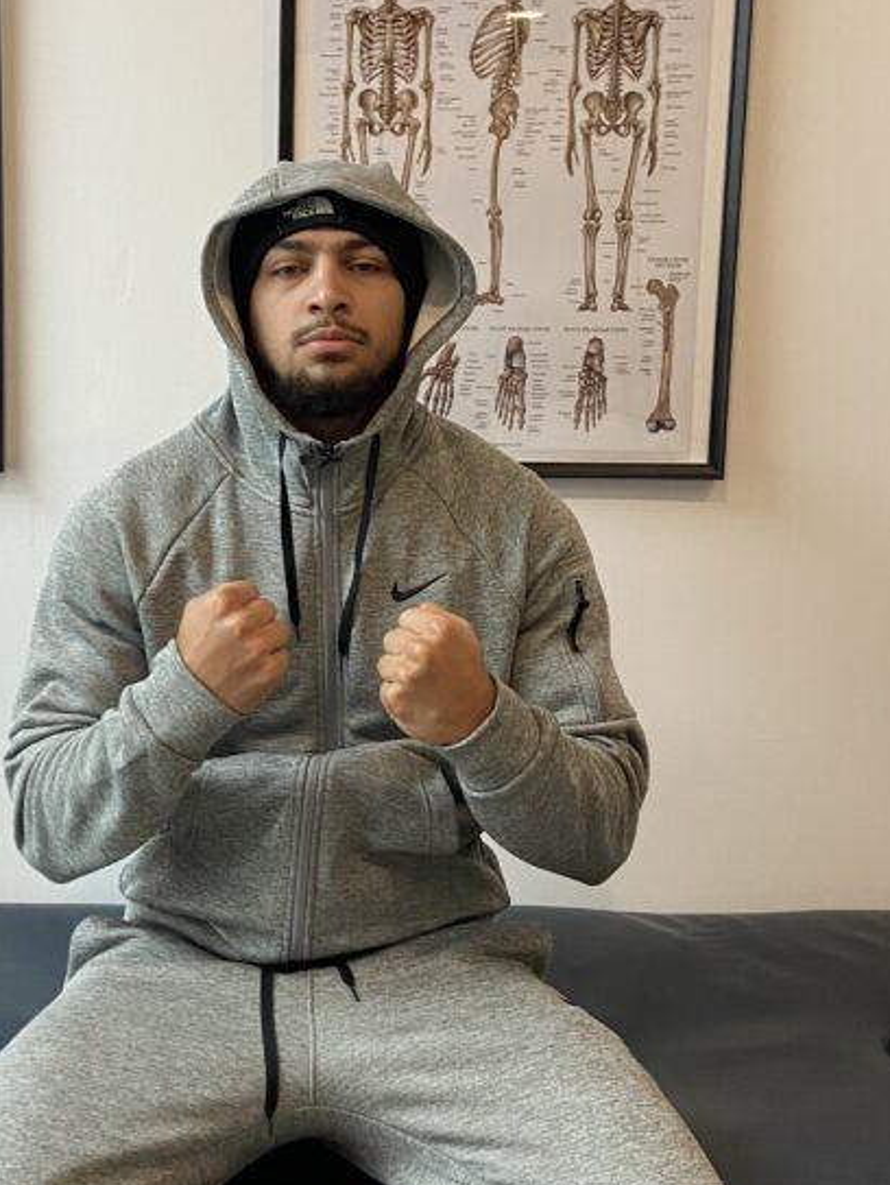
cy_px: 515
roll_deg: +0.1
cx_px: 277
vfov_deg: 38.8
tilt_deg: -7.6
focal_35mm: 49
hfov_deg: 29.4
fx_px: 1678
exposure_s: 1/50
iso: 125
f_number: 1.8
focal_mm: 4.25
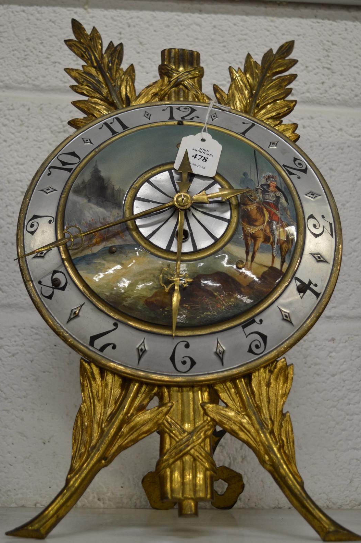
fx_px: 731
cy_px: 276
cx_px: 181
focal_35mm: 49
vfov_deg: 40.7
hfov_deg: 27.7
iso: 400
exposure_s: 1/40
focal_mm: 31
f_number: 4.2
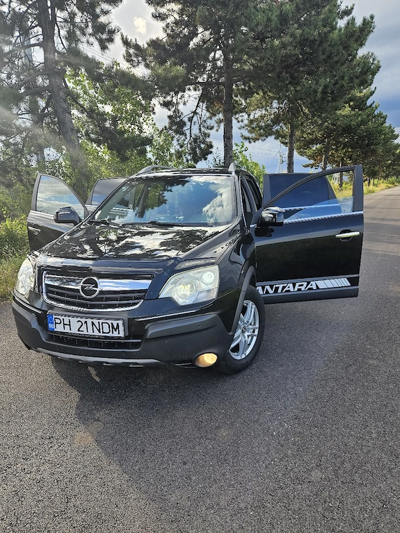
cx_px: 201
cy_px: 274
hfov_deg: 56.8
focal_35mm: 24
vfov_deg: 71.6
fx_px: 370
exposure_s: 1/286
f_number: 1.8
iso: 25
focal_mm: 5.4
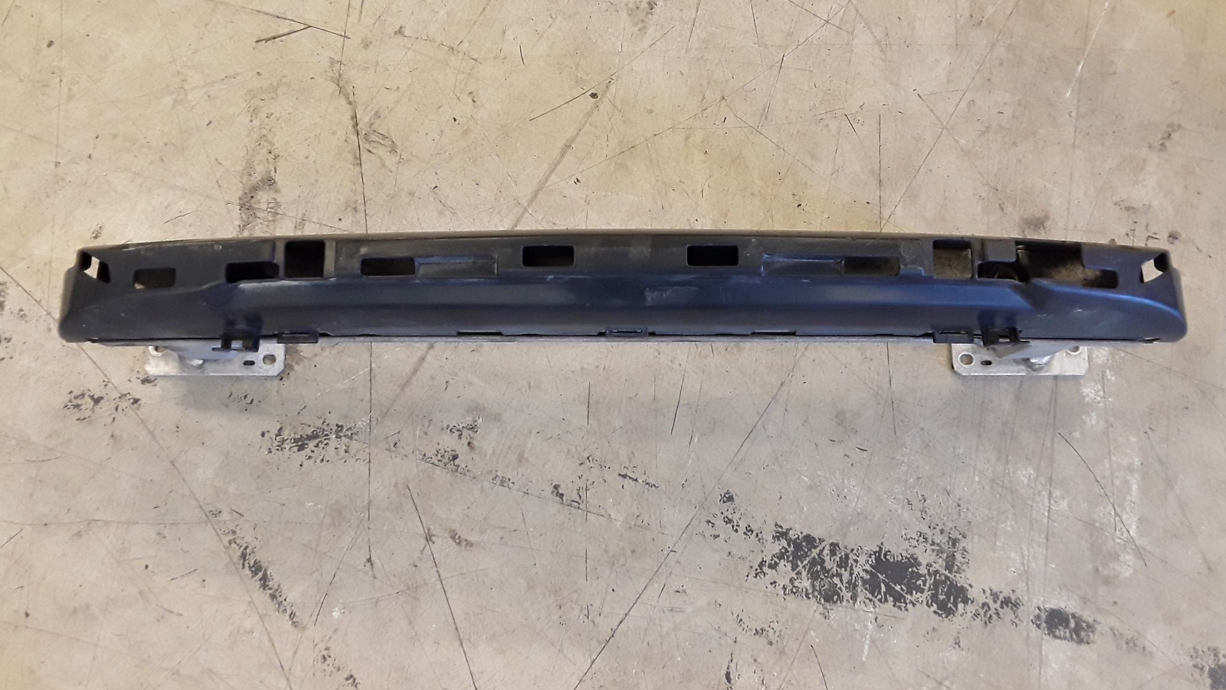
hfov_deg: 62.6
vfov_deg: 37.8
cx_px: 607
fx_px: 1008
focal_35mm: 31
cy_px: 313
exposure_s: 1/50
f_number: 1.9
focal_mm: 2.91
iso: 125
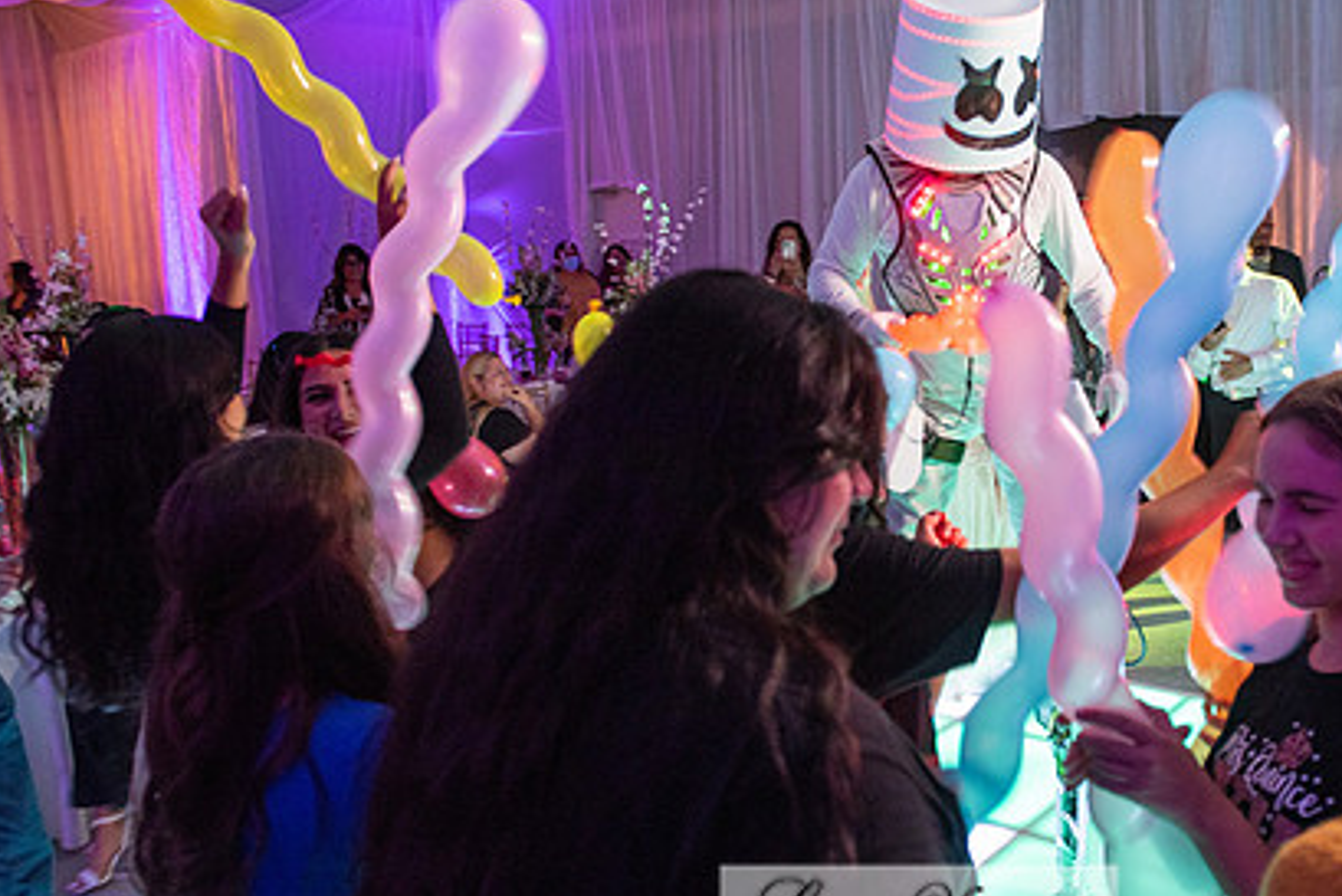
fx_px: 1268
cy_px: 412
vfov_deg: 38.9
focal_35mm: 34
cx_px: 919
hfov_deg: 54.4
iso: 1250
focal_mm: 24
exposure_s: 1/60
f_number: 4
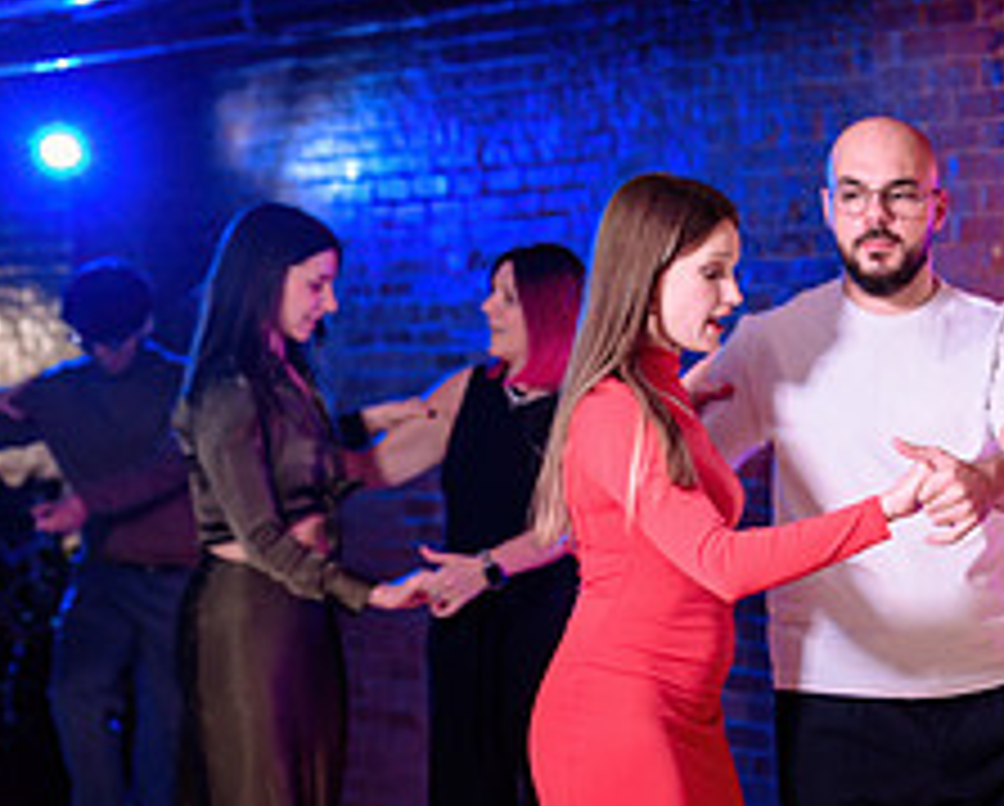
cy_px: 790
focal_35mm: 126
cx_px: 1223
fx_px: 3749
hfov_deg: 14.7
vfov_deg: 12.1
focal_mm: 46
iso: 500
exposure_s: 1/160
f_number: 2.8
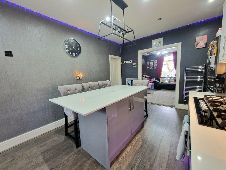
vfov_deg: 89.9
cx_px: 113
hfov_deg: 106.2
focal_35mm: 13
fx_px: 85
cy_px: 85
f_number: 2.2
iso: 320
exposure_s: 1/33
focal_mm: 2.2
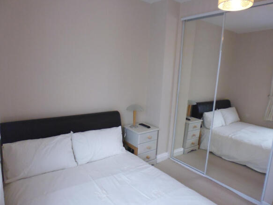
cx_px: 136
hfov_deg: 71.6
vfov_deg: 56.8
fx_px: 189
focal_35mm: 24
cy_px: 102
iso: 400
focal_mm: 4.3
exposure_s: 1/60
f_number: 2.8
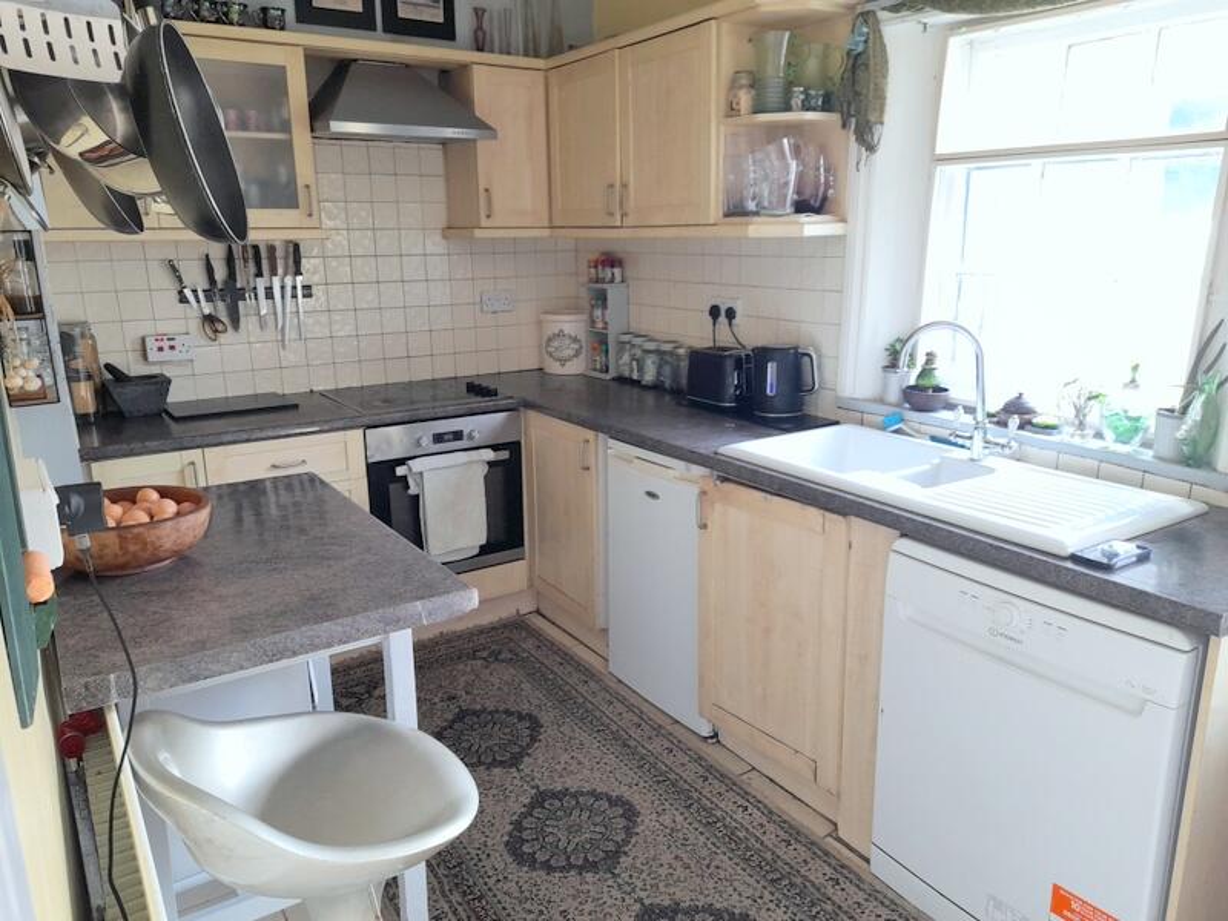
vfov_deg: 54.9
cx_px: 614
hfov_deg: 69.4
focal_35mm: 25
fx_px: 887
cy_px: 460
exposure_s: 1/50
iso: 100
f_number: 2
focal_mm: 4.6
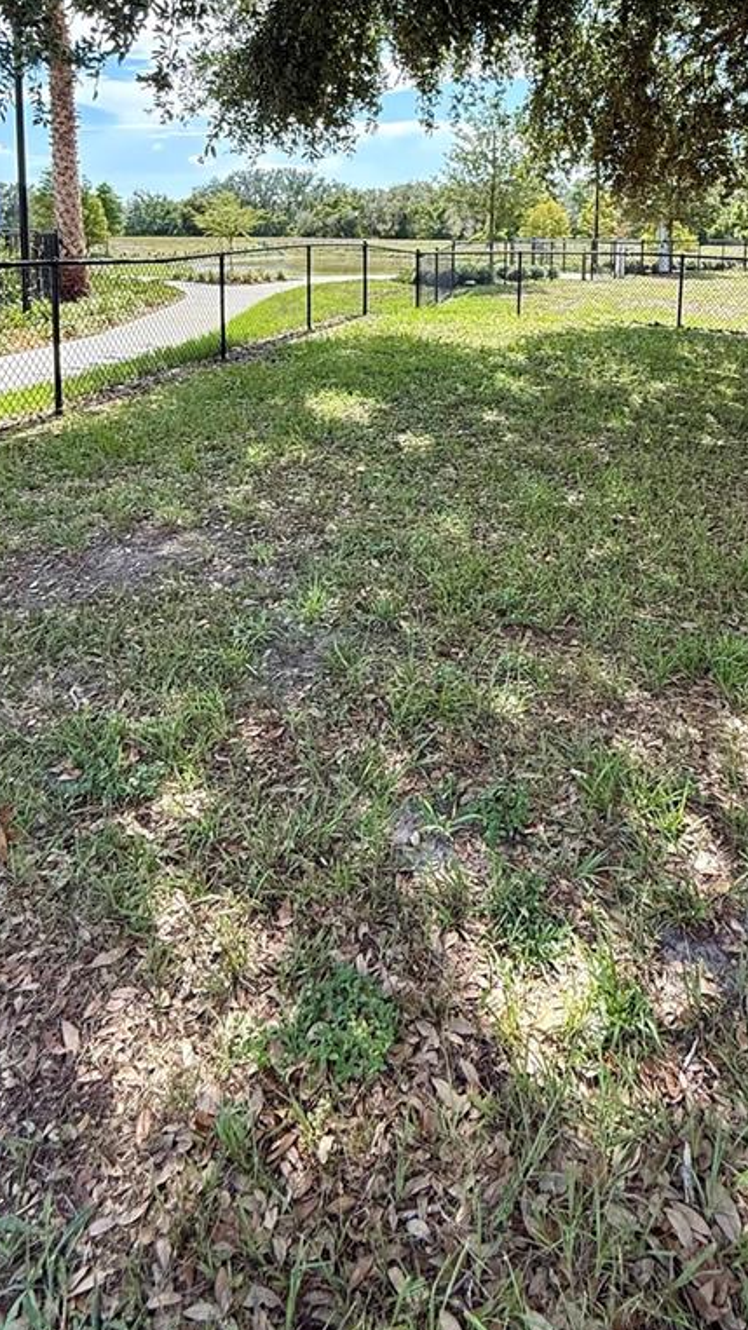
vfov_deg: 71.2
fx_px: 847
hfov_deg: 47.6
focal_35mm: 24
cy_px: 335
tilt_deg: -3.9
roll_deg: -0.9
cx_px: 401
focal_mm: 2.22
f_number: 2.2
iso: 64
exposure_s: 1/658
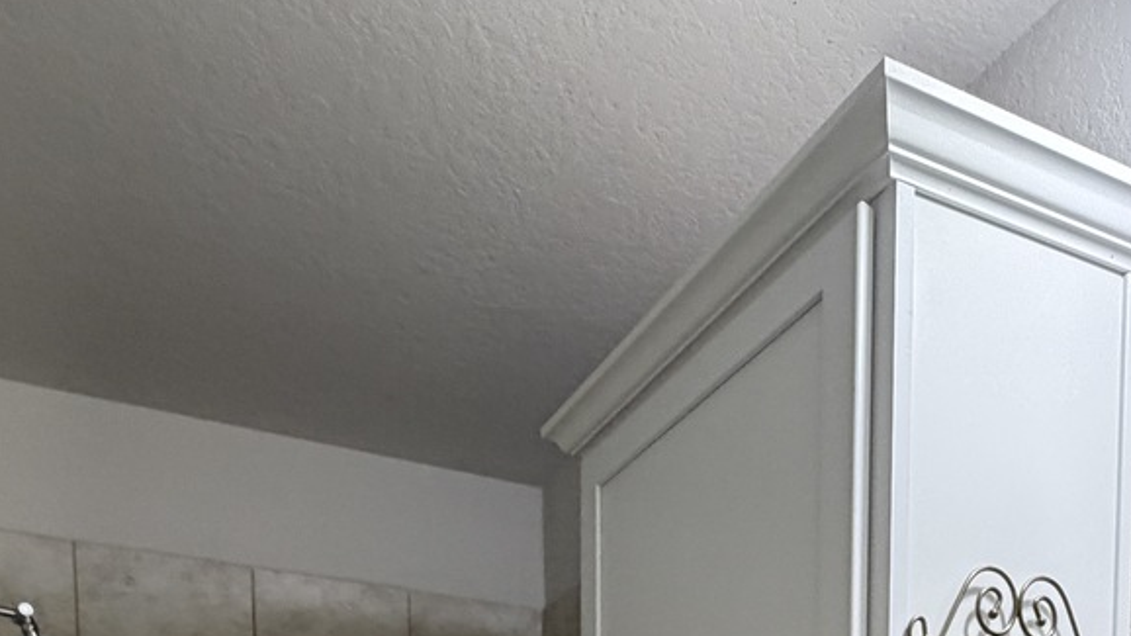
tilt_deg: -5.1
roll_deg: +0.7
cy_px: 1045
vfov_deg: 22.8
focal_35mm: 38
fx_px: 1139
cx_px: 636
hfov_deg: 52.6
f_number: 2.2
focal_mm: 2.22
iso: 320
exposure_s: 1/60
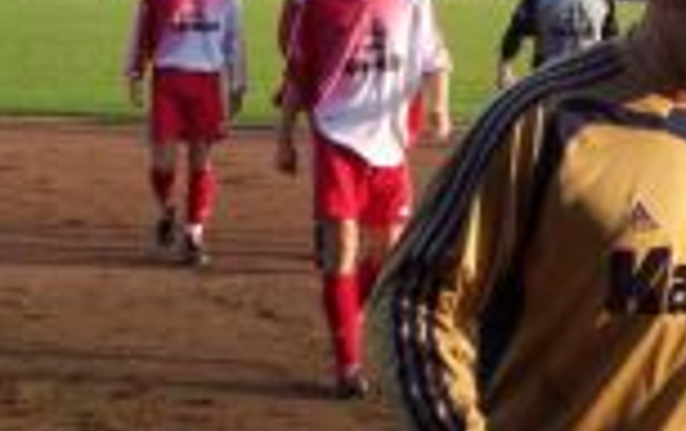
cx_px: 560
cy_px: 31
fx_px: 2021
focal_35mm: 108
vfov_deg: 12.1
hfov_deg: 19.1
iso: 100
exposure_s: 1/350
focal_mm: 8
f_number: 3.4
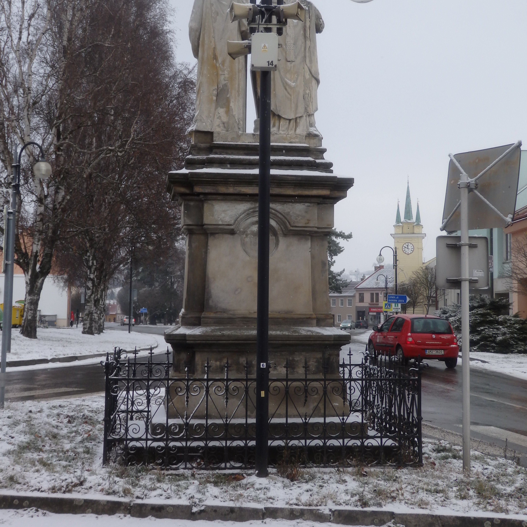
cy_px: 224
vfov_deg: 35.3
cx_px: 260
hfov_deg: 35.4
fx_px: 827
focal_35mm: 48
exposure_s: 1/320
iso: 100
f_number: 3.7
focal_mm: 7.3
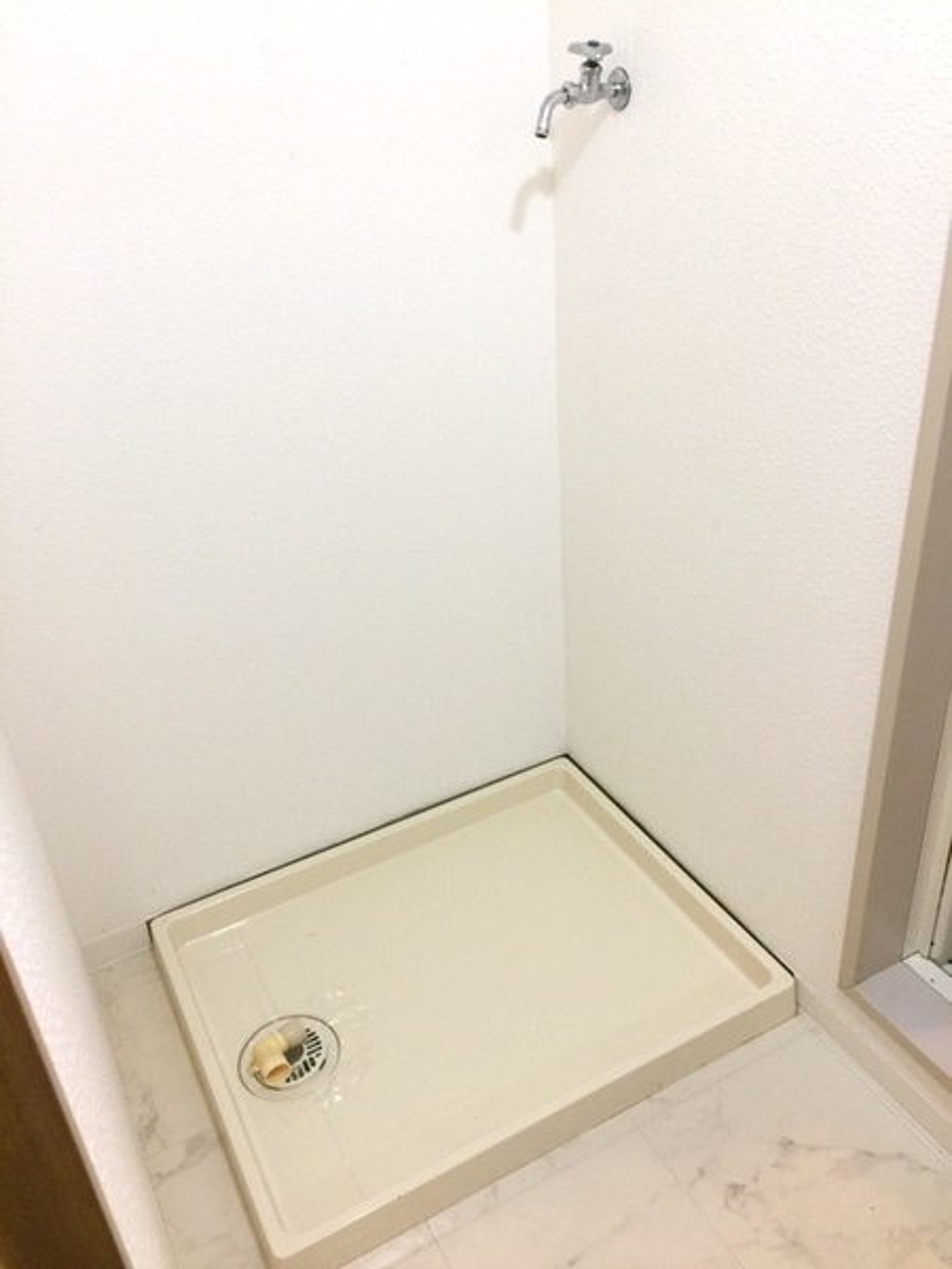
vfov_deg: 61.7
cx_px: 476
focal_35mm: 29
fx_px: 1063
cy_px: 634
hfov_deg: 48.2
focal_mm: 4.15
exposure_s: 1/30
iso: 50
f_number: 2.2
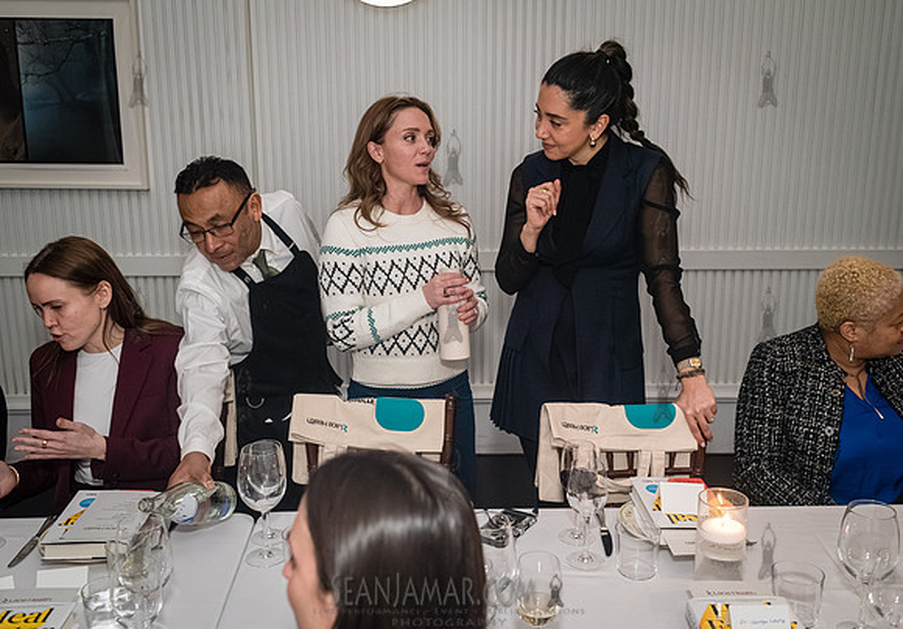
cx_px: 432
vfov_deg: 37.6
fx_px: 925
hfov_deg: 52.0
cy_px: 314
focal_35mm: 36
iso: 6400
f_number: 4.5
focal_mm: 35
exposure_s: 1/320
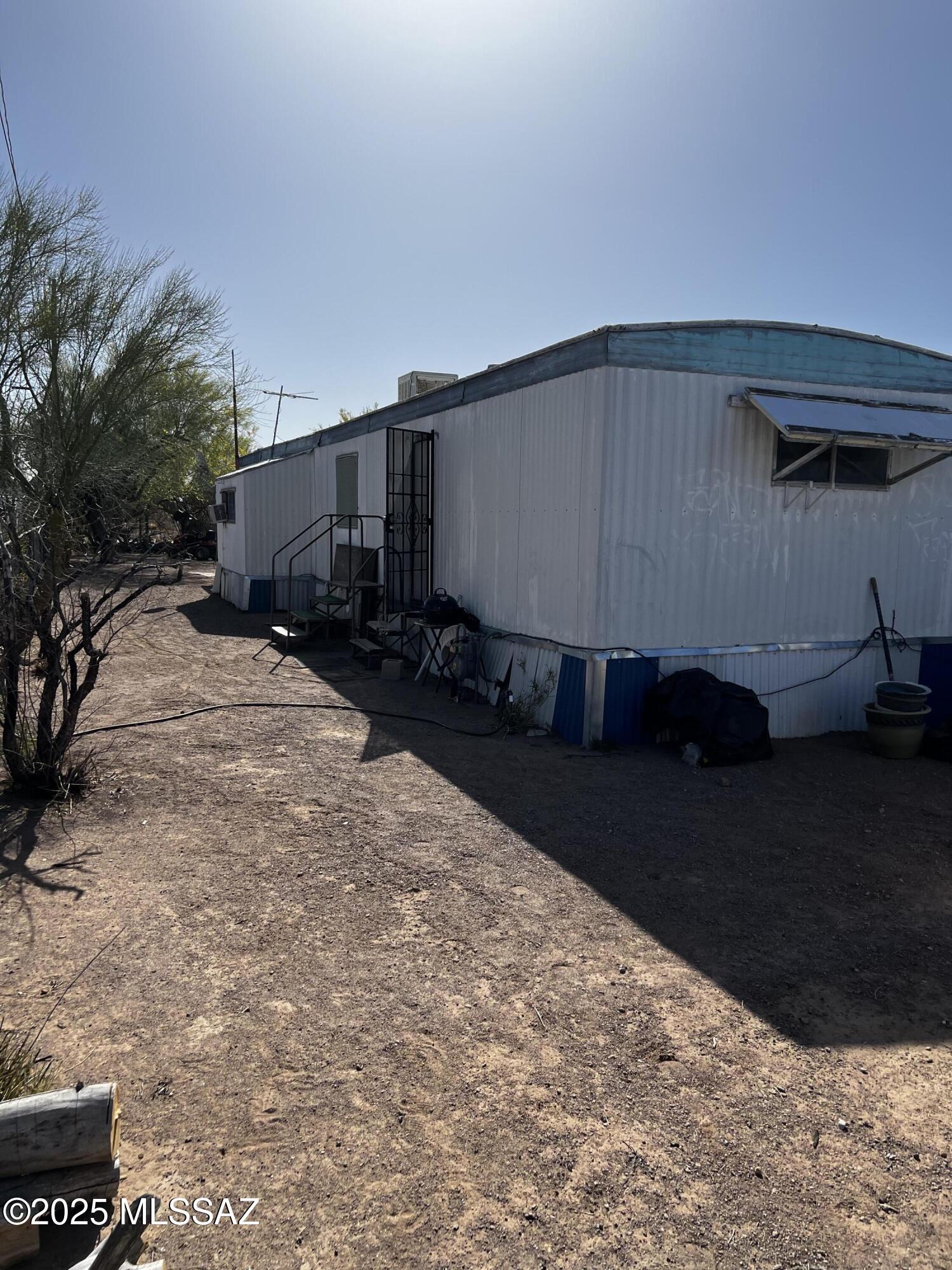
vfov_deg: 67.3
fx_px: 953
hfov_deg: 53.1
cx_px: 476
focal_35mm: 26
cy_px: 635
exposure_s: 1/6579
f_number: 1.5
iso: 50
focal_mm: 5.7
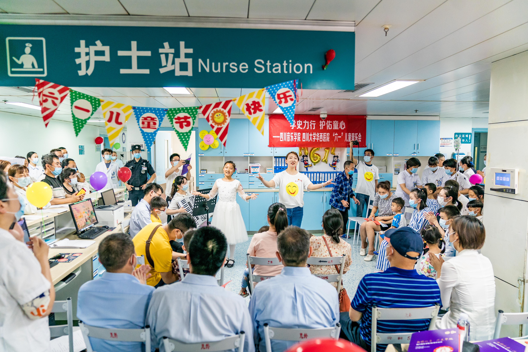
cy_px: 176
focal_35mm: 24
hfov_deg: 73.7
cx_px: 264
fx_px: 352
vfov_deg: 53.1
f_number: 2.8
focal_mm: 24
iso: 1600
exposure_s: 1/80
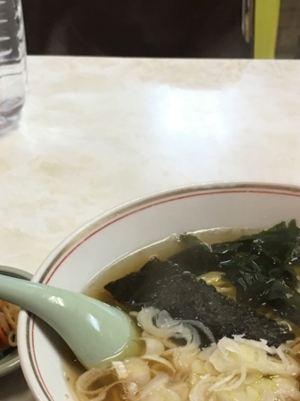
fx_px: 763
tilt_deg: -38.6
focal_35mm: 66
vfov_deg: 29.2
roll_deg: +4.5
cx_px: 118
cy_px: 265
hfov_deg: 22.2
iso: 80
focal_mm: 4.15
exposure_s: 1/30
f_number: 2.2
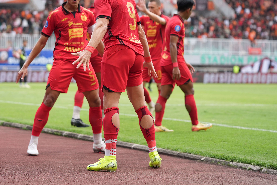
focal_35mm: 131
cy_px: 59
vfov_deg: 10.5
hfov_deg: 15.6
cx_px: 106
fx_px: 1008
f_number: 2.8
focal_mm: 95
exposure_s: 1/2000
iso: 800
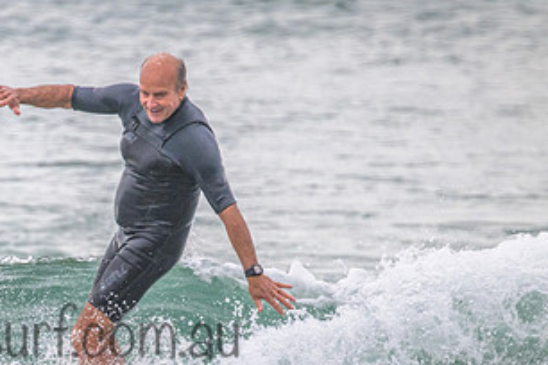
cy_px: 316
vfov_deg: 0.9
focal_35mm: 1516
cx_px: 50
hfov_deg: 1.4
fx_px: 23075
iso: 1800
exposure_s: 1/2000
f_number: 11
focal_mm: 800
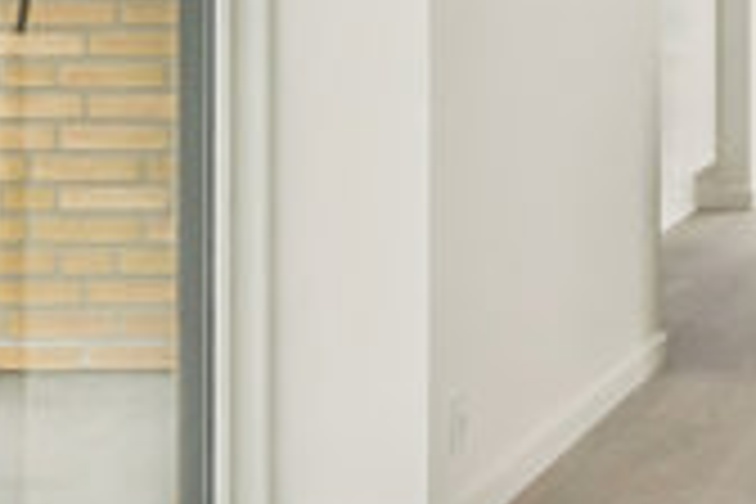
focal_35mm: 118
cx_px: 1242
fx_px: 2469
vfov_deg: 11.4
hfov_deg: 15.6
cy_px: -146
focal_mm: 16.5
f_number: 8
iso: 200
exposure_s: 1/200
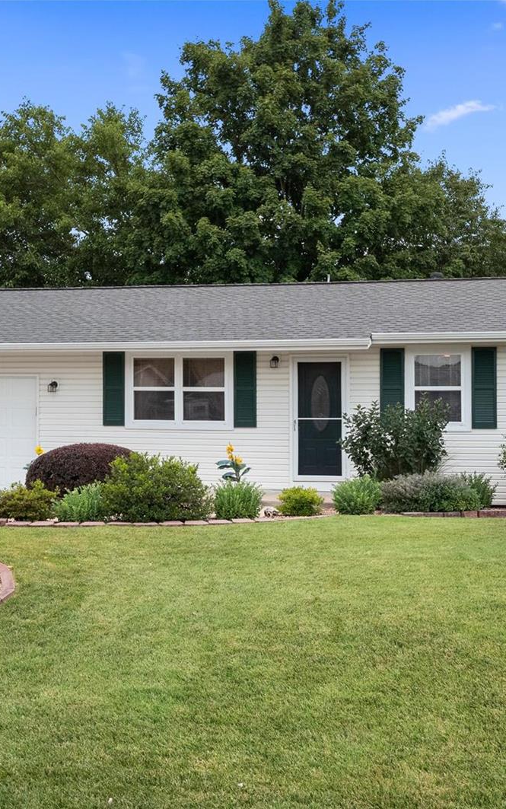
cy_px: 405
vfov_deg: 43.5
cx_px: 275
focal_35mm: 46
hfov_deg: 28.0
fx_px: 1014
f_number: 8
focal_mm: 15
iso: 400
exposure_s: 1/500
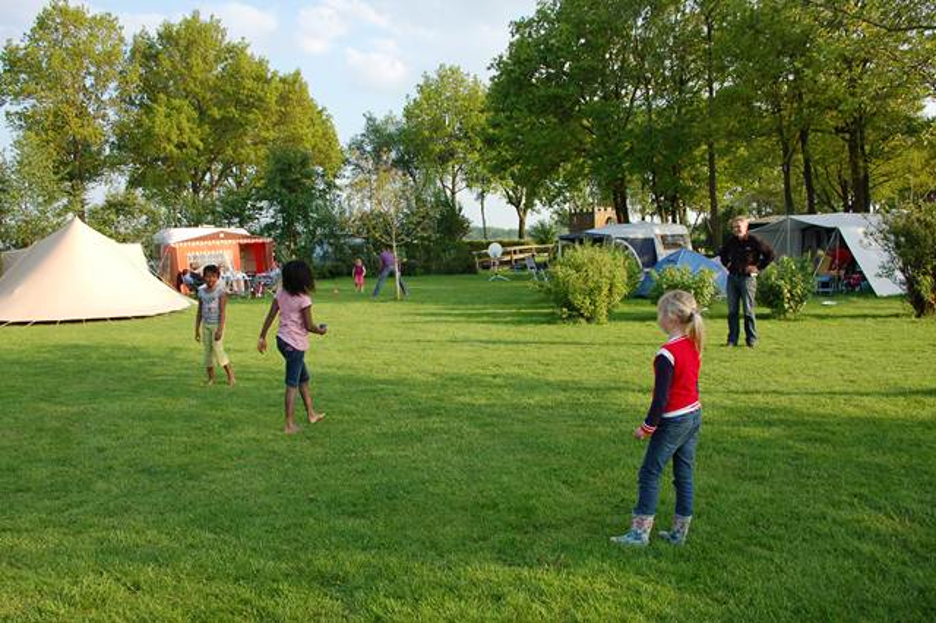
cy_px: 312
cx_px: 468
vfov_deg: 39.9
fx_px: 858
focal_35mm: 33
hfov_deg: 57.2
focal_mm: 22
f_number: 7.1
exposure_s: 1/320
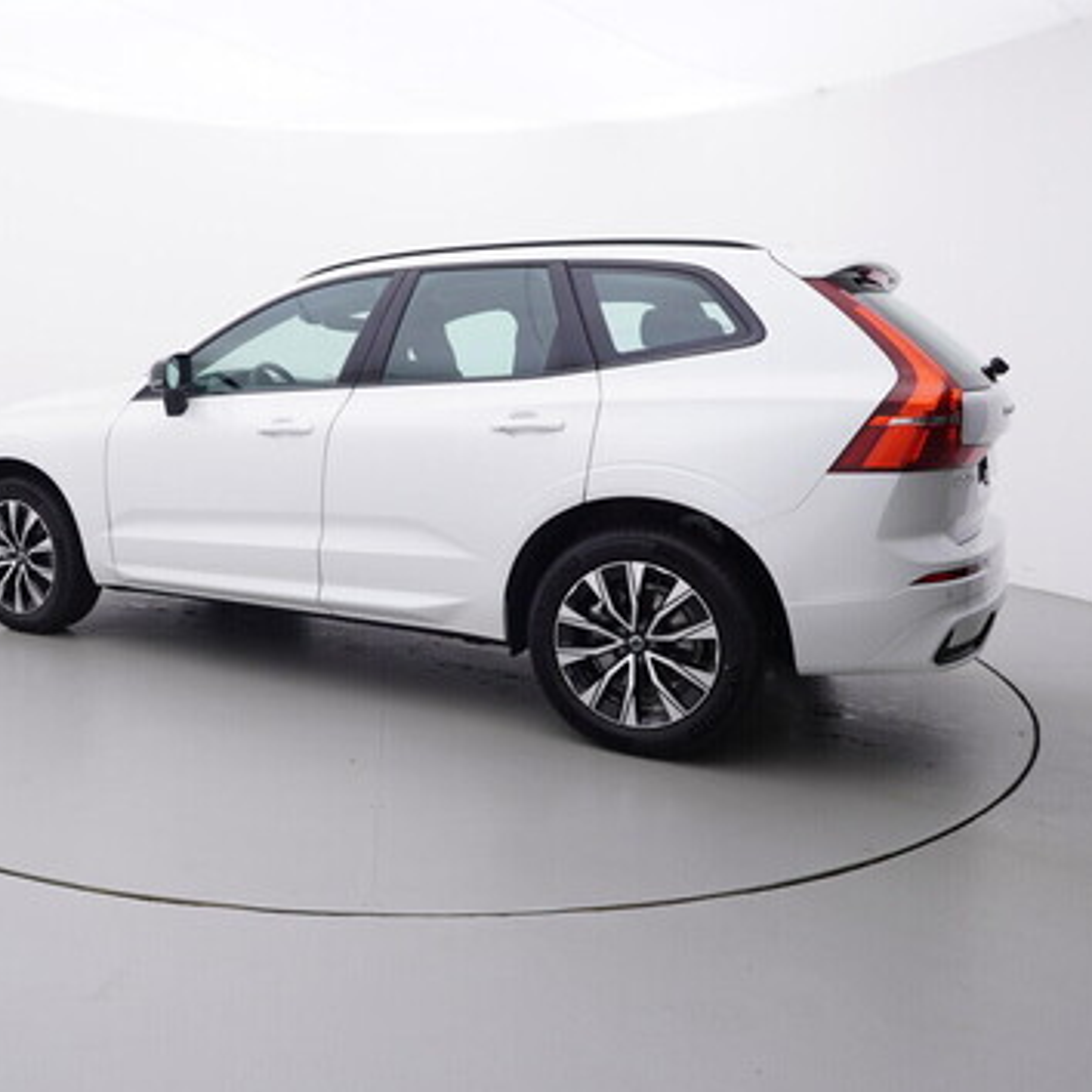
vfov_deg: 54.6
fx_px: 1059
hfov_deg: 53.4
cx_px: 353
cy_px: 535
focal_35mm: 30
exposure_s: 1/80
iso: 200
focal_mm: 15
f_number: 5
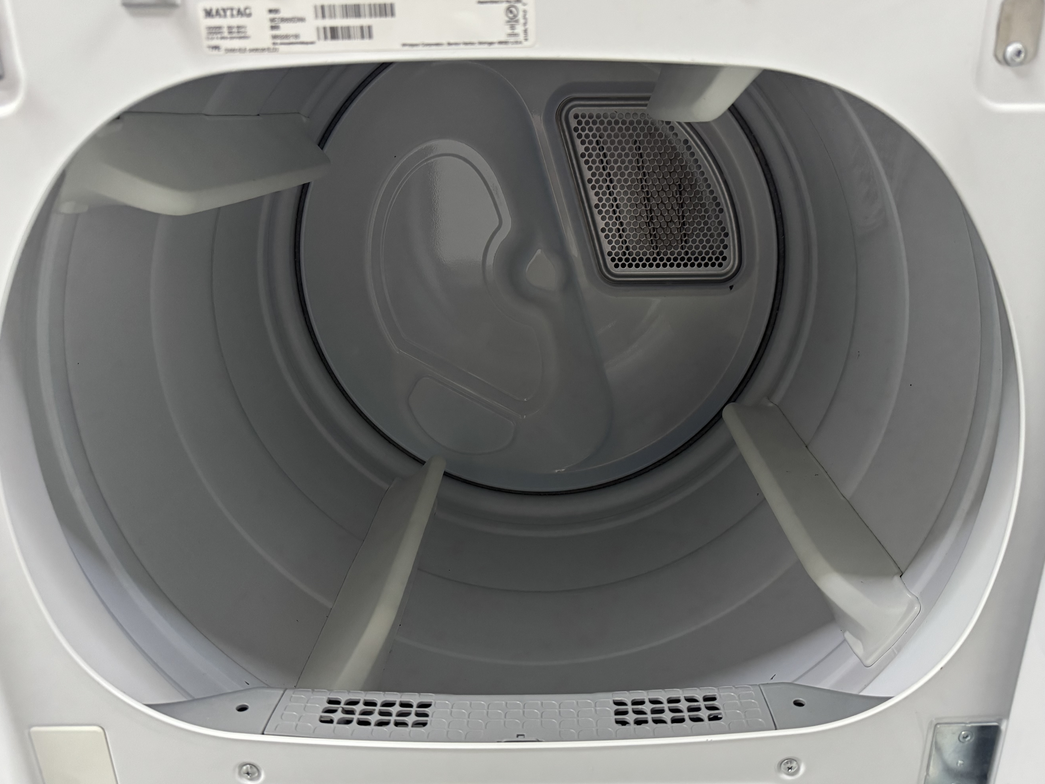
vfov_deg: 53.0
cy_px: 404
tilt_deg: -20.4
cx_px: 563
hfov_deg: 67.2
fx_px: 785
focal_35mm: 26
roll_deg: -0.7
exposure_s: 1/60
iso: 640
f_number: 1.78
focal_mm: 6.76
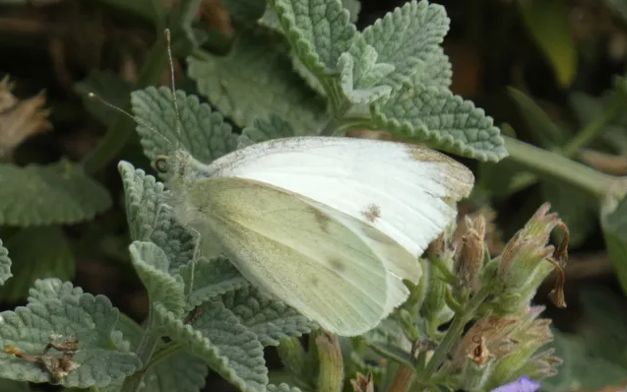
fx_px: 13037
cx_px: 314
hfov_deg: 2.8
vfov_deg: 1.7
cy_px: 226
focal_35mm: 763
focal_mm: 128.4
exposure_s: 1/100
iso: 125
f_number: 5.6
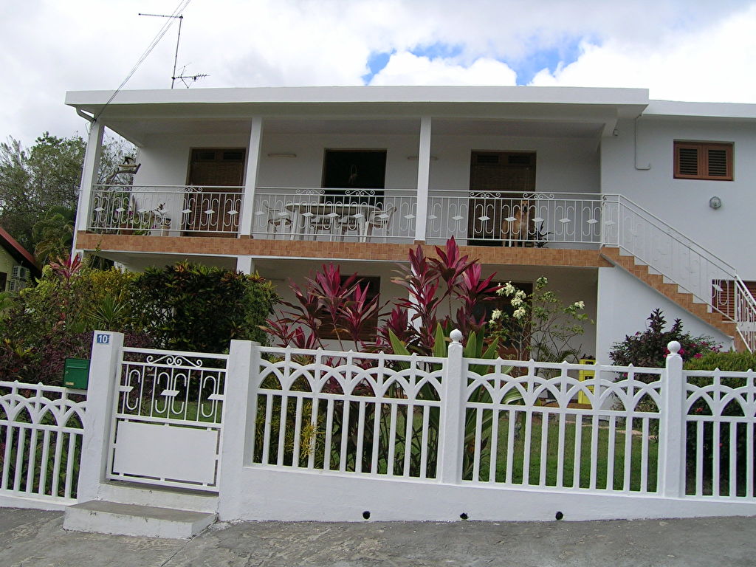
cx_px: 378
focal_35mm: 35
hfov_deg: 52.6
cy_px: 284
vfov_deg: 40.7
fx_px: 764
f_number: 4.8
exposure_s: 1/344
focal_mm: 5.4
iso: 50
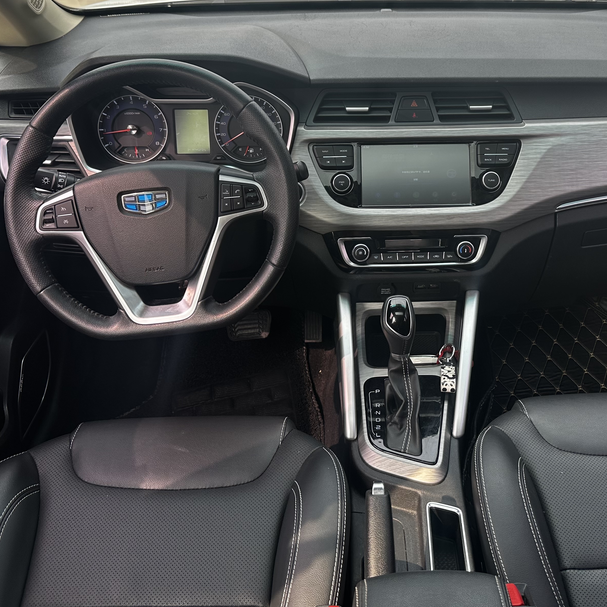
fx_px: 714
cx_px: 398
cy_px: 221
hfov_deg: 45.4
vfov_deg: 45.6
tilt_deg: -27.4
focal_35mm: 36
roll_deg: -0.7
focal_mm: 6.86
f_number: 1.78
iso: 80
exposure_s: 1/462
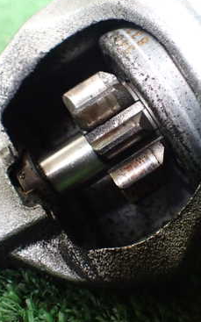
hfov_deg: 24.8
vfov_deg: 38.9
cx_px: 127
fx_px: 456
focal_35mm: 52
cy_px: 149
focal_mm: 5.4
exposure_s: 1/30
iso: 1000
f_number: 2.3
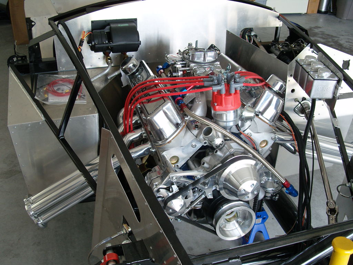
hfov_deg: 49.0
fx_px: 388
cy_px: 132
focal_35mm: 38
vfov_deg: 37.7
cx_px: 176
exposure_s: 1/50
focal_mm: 7.8
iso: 80
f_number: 2.8
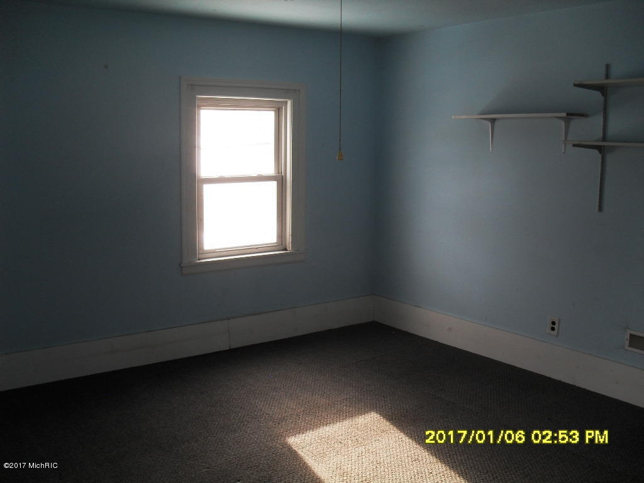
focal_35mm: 35
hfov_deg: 52.6
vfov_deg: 40.7
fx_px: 651
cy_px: 242
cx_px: 322
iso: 100
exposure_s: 1/90
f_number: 3.2
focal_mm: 6.3
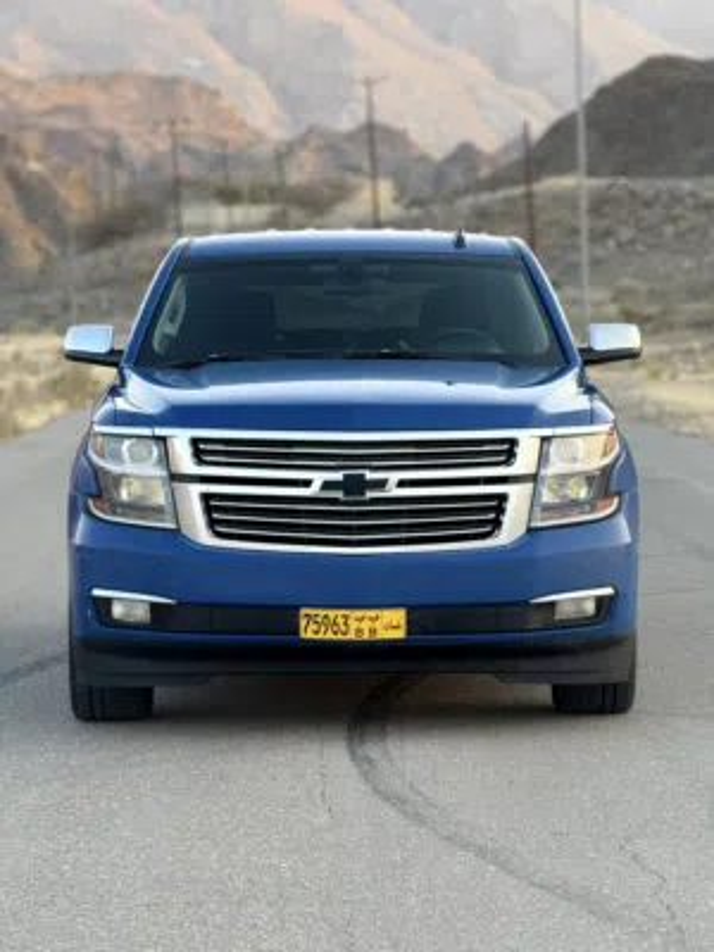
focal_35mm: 120
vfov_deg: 16.4
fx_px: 3300
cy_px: 476
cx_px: 357
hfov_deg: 12.3
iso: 64
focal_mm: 15.66
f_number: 2.8
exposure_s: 1/99
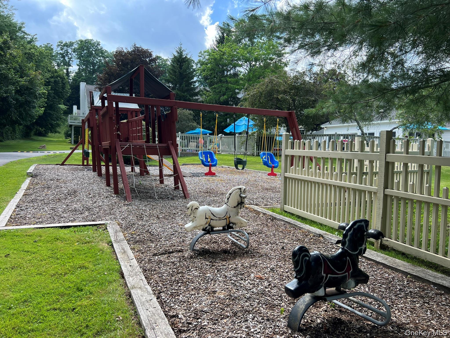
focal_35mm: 26
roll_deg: -2.2
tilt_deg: -3.6
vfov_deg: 53.1
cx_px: 225
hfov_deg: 67.3
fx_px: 338
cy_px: 169
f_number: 1.5
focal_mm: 5.7
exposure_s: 1/1089
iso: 50
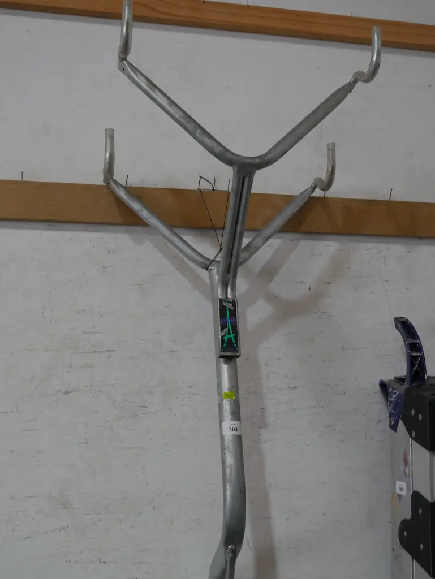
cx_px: 218
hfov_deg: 36.0
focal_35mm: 40
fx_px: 670
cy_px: 290
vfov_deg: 46.8
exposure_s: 1/60
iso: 500
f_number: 4.5
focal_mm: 20
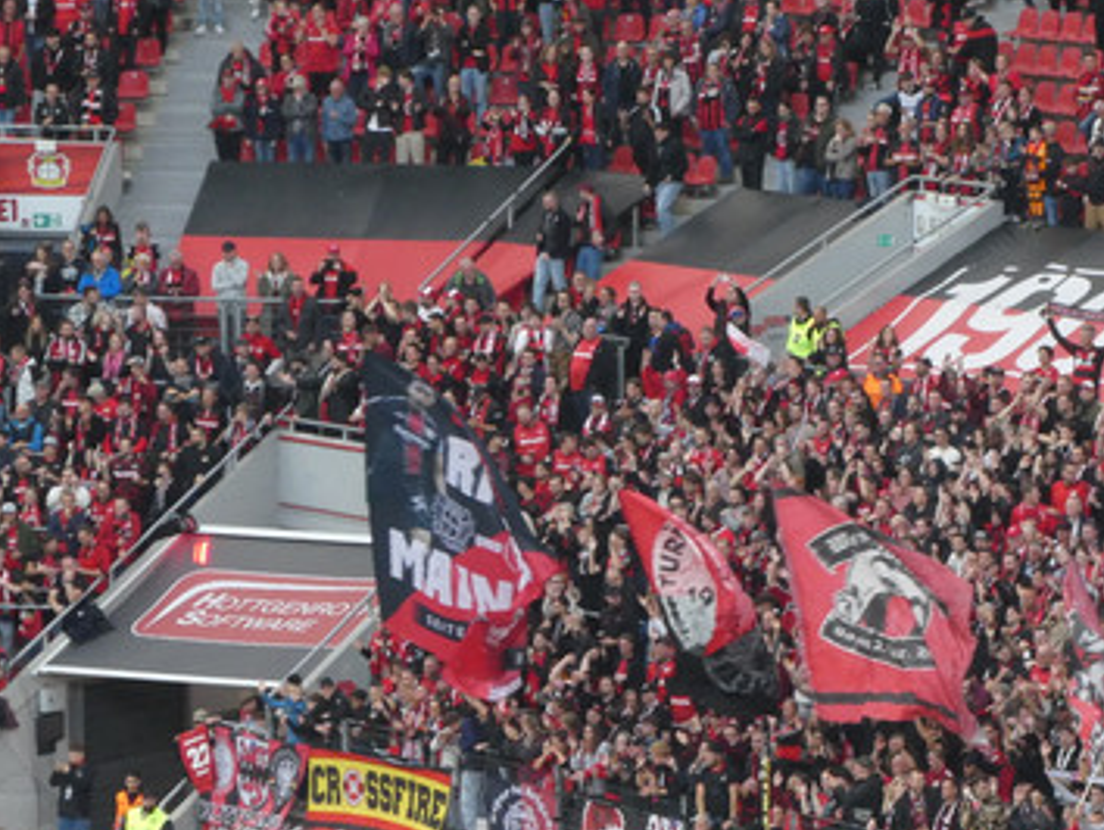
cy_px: 652
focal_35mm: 289
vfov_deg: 5.1
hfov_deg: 6.8
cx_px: 992
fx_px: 9223
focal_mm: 28.7
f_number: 5.5
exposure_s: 1/80
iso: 320
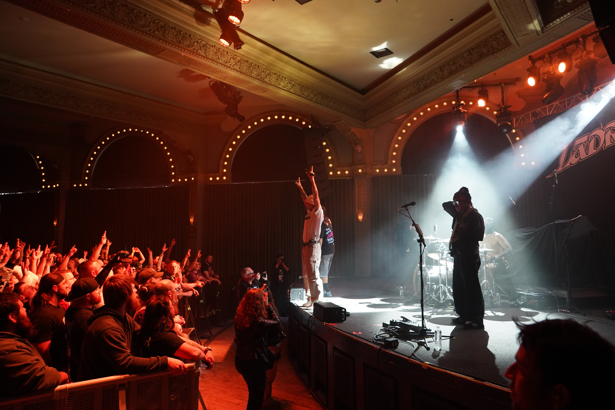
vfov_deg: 53.1
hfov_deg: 73.7
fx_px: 410
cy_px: 205
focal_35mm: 24
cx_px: 308
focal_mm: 24
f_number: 4
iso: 3200
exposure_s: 1/60
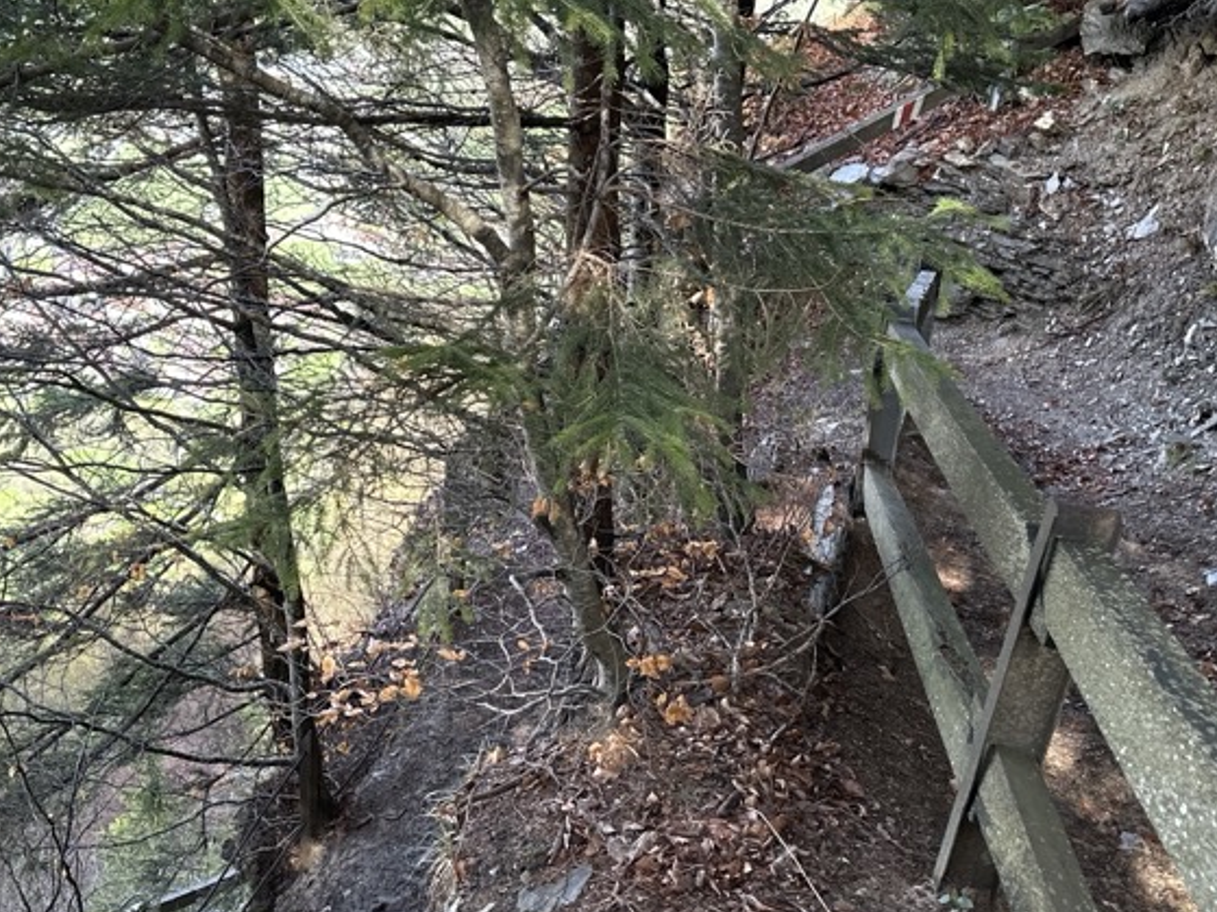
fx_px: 1547
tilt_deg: -33.3
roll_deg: -5.6
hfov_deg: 42.7
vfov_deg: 32.8
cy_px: 520
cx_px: 488
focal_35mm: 44
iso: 80
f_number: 1.78
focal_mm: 6.86
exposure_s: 1/250
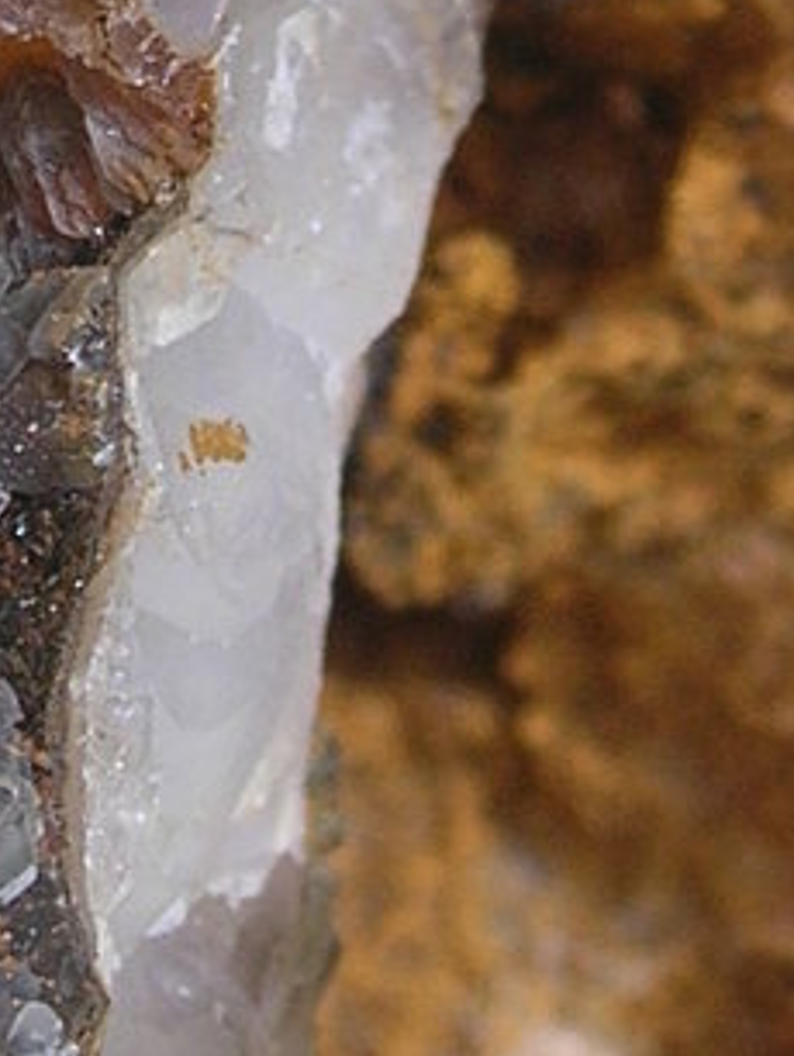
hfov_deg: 7.8
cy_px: 14
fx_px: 5742
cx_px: -174
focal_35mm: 188
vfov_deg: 10.4
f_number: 2.7
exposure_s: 1/78.1
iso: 50
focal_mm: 6
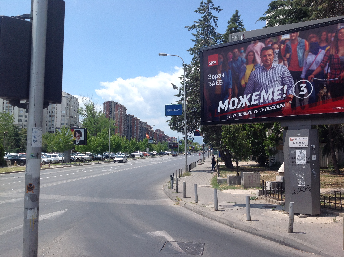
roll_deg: -0.4
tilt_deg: +5.0
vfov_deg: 40.6
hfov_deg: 52.7
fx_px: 347
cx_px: 172
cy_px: 128
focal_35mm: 35
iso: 50
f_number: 2.4
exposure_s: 1/1779
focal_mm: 4.28
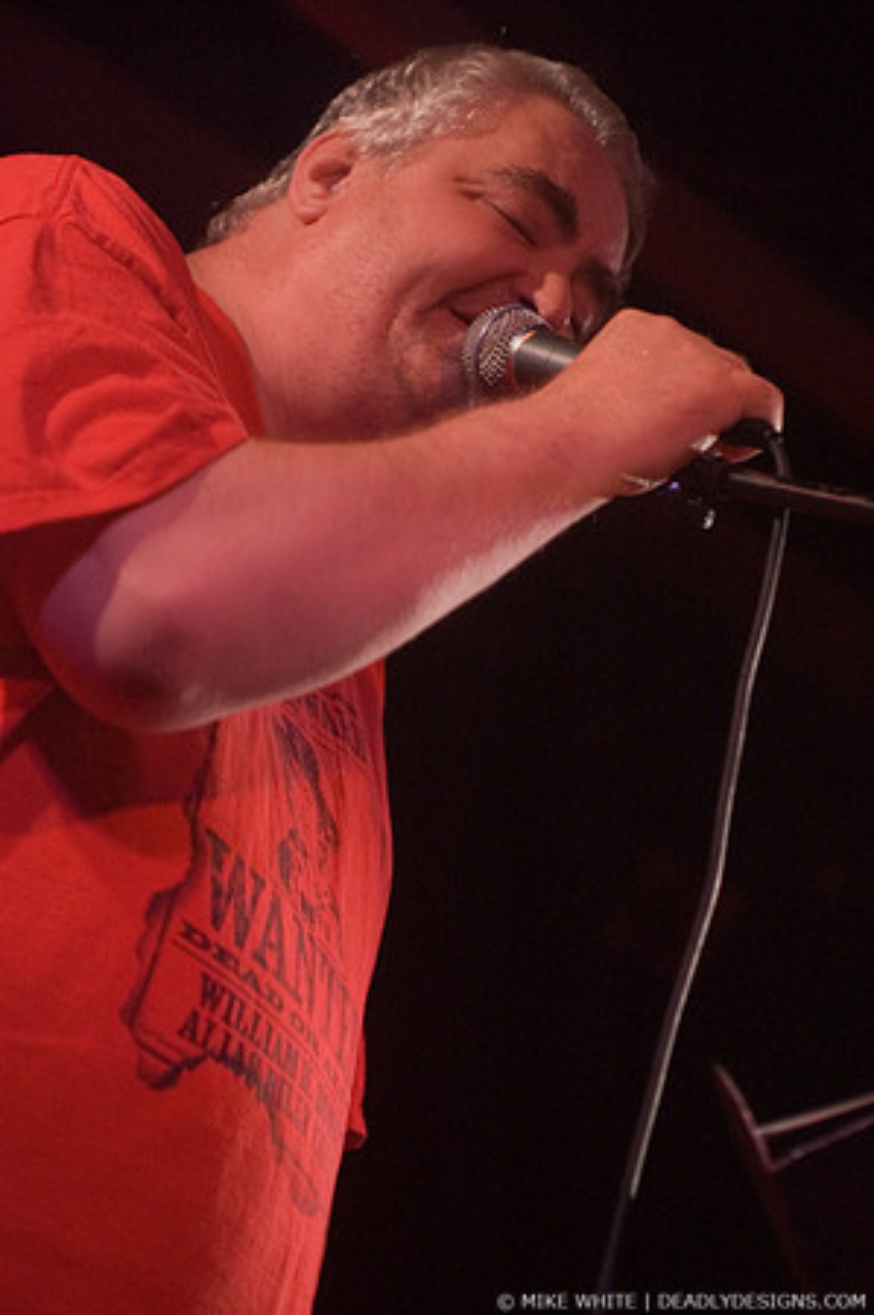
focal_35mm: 105
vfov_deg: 19.5
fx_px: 3832
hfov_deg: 13.0
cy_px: 658
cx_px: 437
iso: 800
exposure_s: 1/40
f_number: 2.8
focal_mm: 70
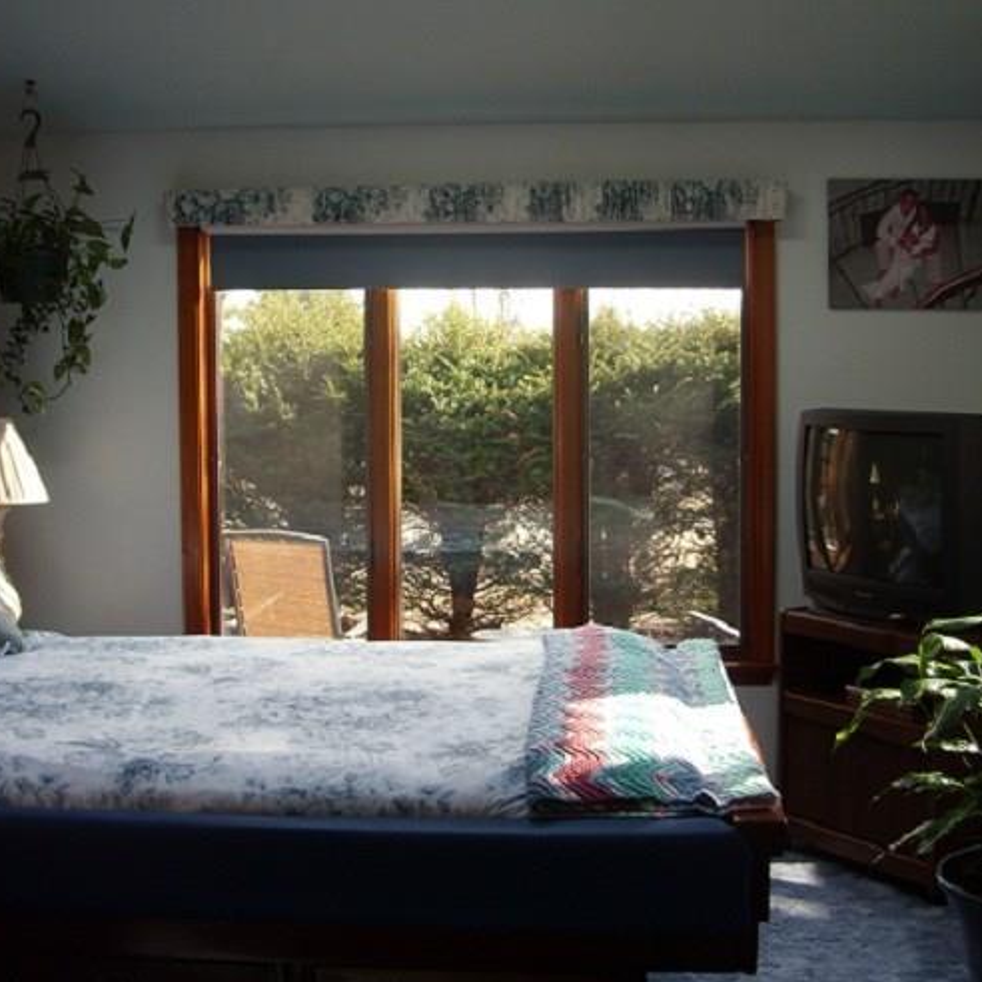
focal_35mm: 49
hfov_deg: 34.7
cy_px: 427
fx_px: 1573
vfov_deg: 34.6
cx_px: 448
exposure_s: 1/80
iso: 50
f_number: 2.8
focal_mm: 6.3
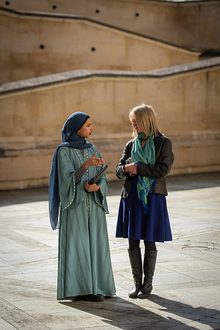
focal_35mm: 116
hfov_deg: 11.8
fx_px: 1063
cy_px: 165
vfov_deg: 17.6
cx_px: 110
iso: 100
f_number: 2.8
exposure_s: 1/2500
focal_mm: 116
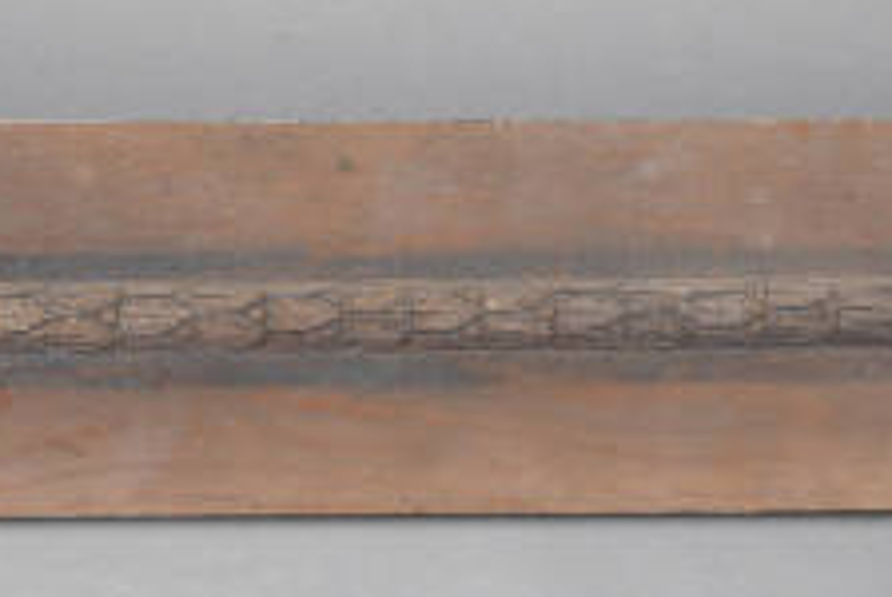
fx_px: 3325
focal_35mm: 134
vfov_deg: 10.3
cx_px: 338
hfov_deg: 15.3
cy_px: 199
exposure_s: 1/4
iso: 100
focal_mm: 60
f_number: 11
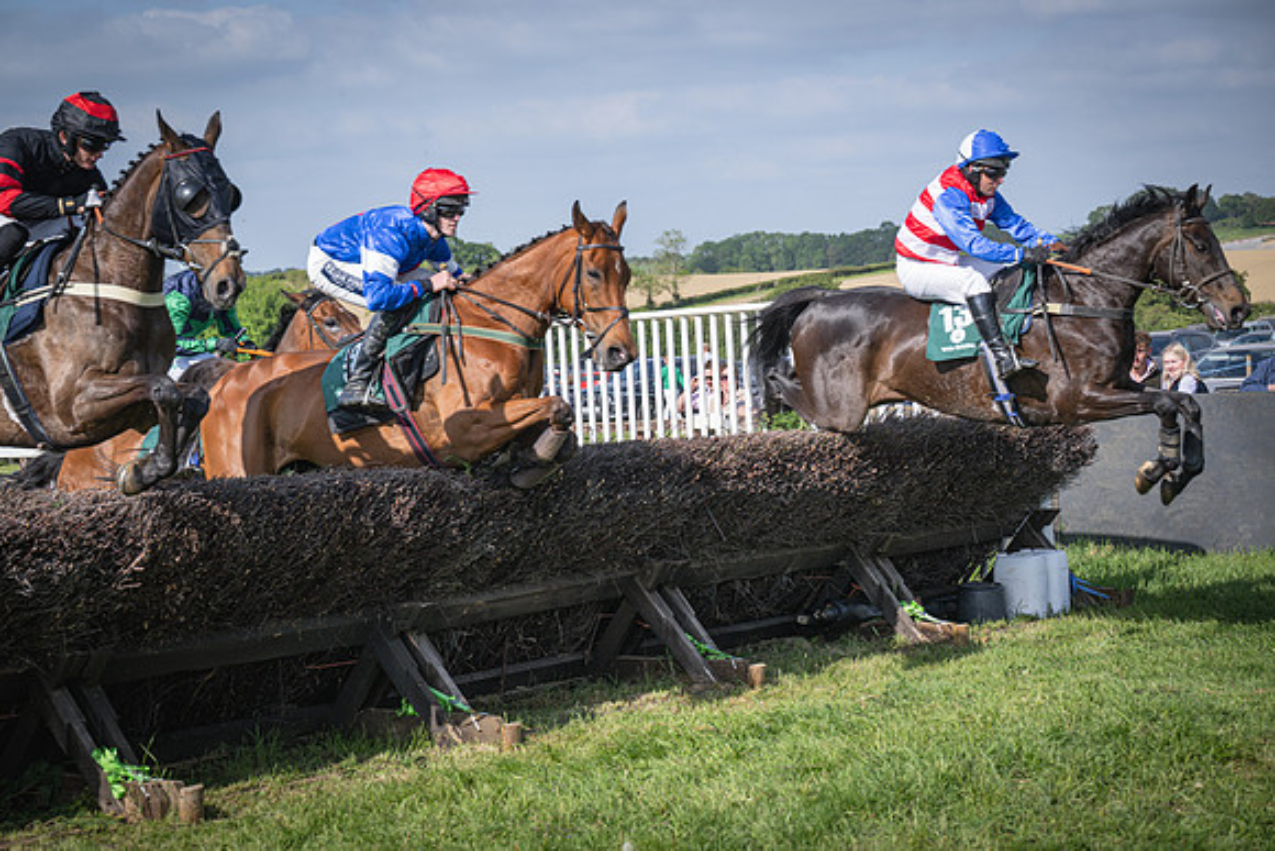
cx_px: 638
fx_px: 2480
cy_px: 426
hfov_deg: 28.8
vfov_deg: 19.5
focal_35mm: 70
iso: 200
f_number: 4.5
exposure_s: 1/1600
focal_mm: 70
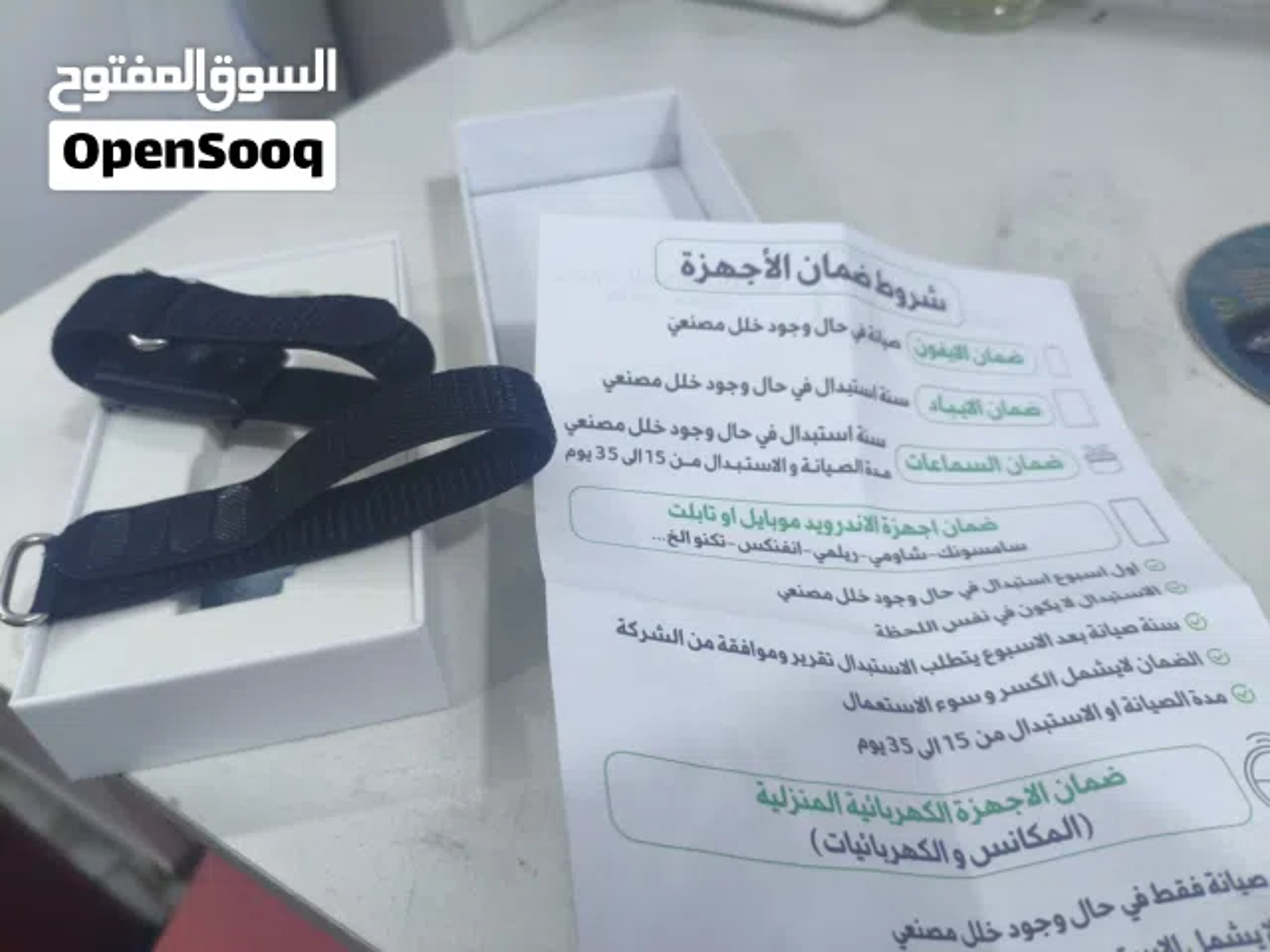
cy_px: 476
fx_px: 954
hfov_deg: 67.3
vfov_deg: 53.1
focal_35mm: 26
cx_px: 635
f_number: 1.5
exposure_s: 1/50
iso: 250
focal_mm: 4.94
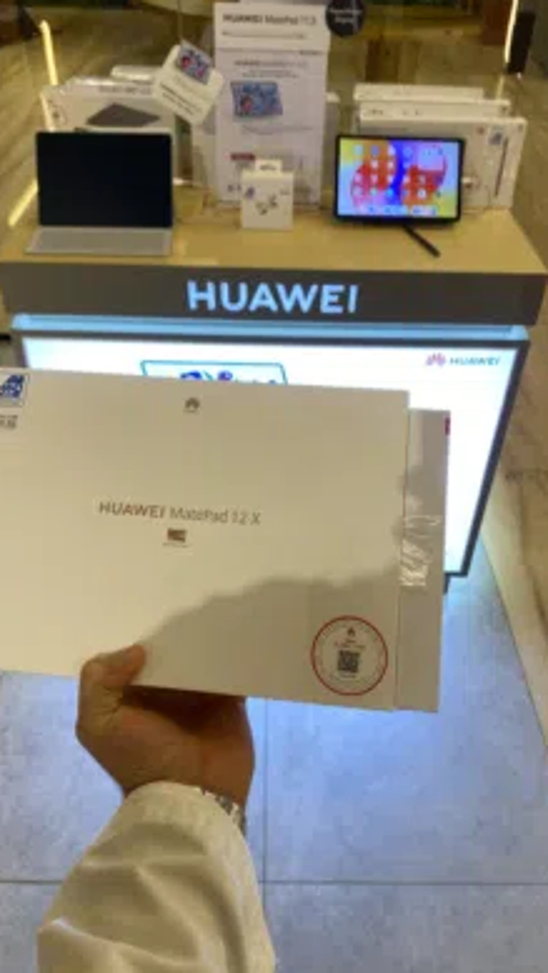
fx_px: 723
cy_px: 485
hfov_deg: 41.5
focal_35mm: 28
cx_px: 278
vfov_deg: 67.9
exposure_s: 1/100
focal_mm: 4.25
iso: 50
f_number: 1.8
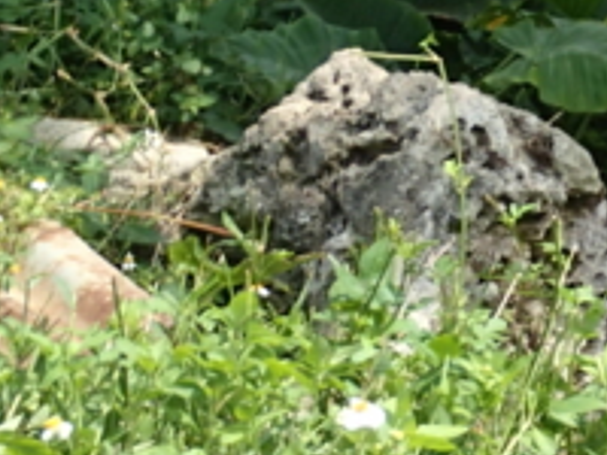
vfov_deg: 6.1
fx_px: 4279
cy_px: 246
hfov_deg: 7.9
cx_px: 1005
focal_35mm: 244
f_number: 5
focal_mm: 11.01
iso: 100
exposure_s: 1/250
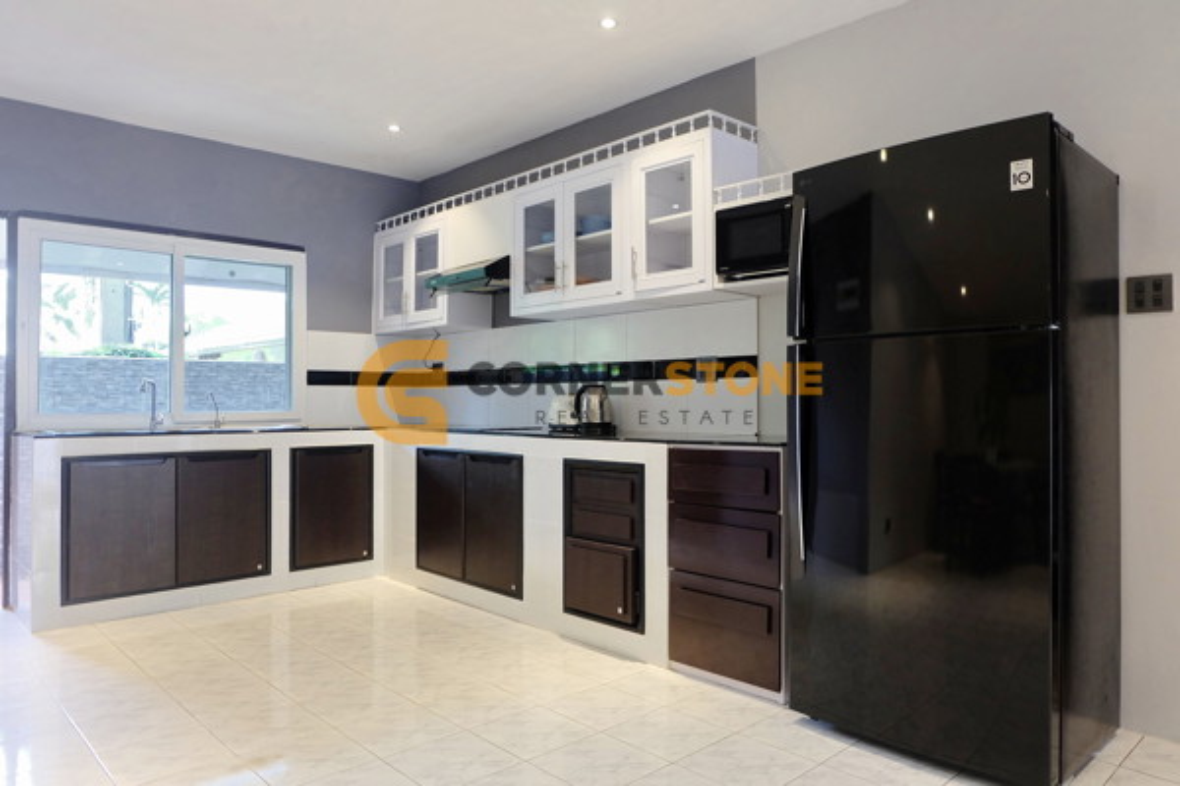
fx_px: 787
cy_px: 393
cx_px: 590
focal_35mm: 24
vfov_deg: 53.1
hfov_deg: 73.7
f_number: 3.5
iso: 640
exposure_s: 1/30
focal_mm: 16
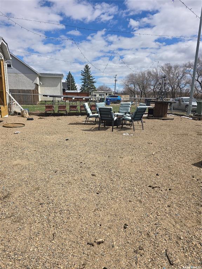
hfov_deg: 58.9
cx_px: 101
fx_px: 179
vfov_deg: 73.9
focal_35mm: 23
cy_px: 134
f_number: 1.7
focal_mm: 6.3
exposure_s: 1/1550
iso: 12
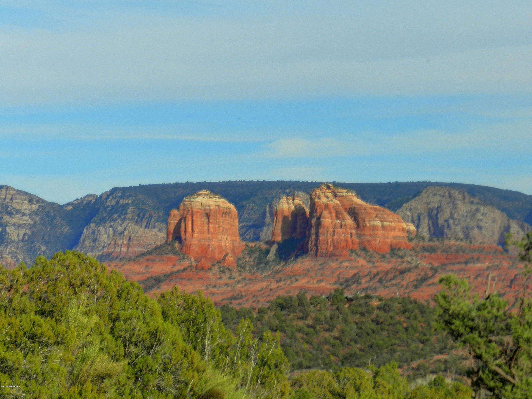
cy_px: 200
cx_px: 266
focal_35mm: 176
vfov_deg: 8.4
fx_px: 2705
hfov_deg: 11.2
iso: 160
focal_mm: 31.2
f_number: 5.4
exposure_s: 1/400
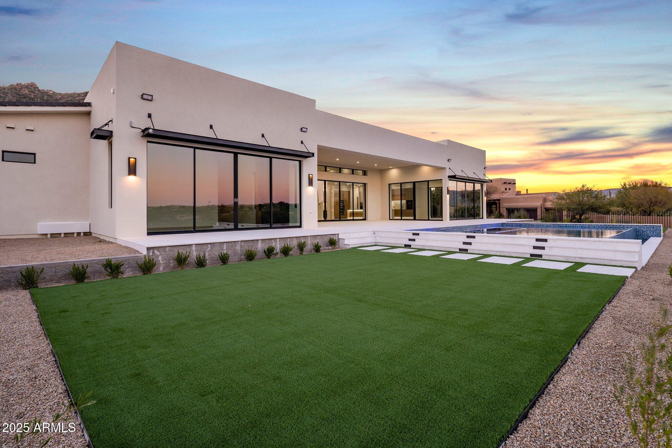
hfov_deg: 93.3
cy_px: 224
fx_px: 317
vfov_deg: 70.4
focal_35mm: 17
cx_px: 336
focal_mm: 17
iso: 200
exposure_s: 1/8
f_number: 10
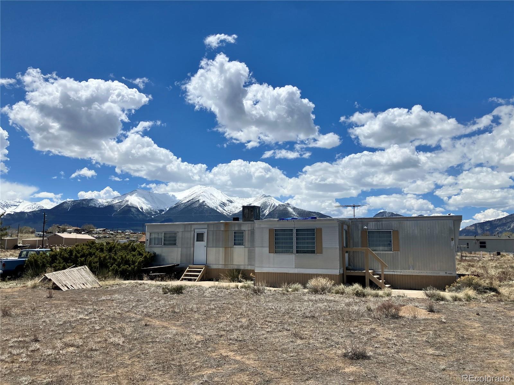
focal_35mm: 28
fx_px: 416
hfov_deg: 63.4
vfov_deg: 49.7
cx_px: 257
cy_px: 192
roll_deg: -0.6
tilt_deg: +8.9
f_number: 1.8
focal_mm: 3.99
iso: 32
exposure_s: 1/5405
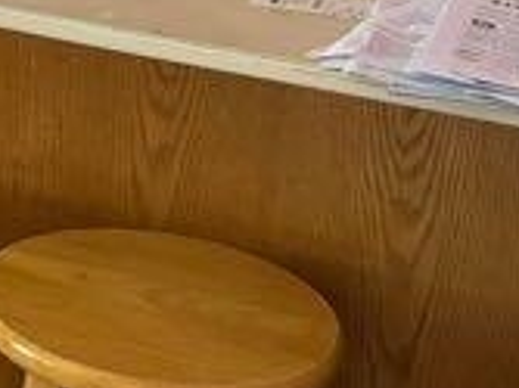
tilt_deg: -3.7
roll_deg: -1.4
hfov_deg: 14.8
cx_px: -354
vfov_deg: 11.0
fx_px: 1798
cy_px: -427
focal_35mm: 120
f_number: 1.78
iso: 500
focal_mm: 6.76
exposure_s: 1/60
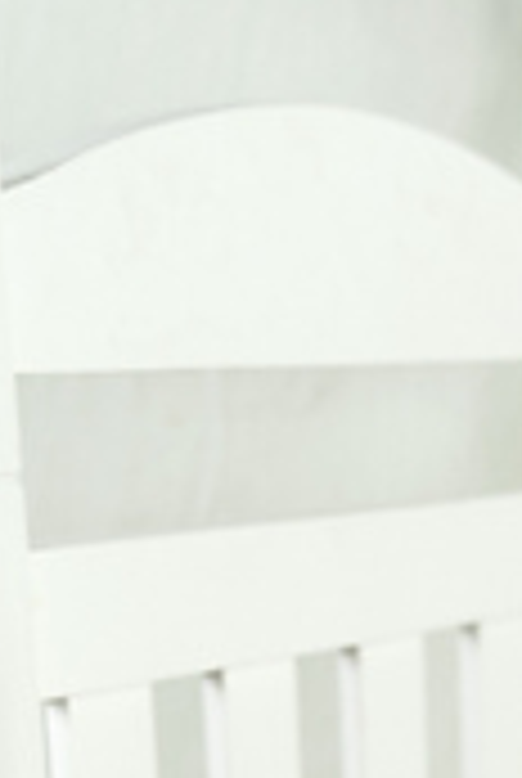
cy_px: 1327
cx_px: 506
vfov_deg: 14.0
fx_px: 2881
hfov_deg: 10.3
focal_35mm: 133
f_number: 5
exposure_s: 1/60
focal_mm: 36
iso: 100
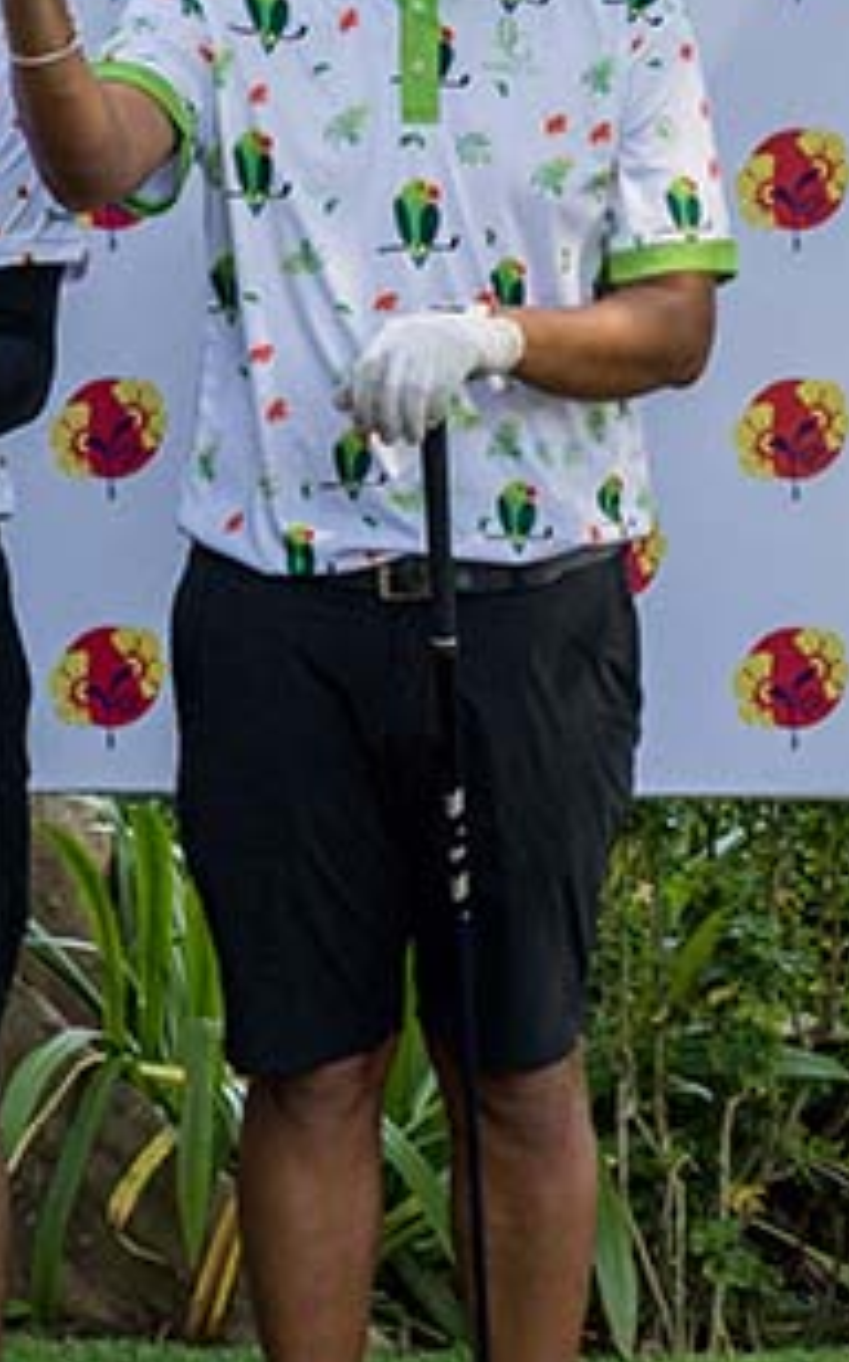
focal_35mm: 124
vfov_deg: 16.8
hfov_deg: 10.2
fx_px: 4599
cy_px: 449
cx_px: -464
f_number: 7.1
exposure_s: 1/320
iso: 800
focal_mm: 39
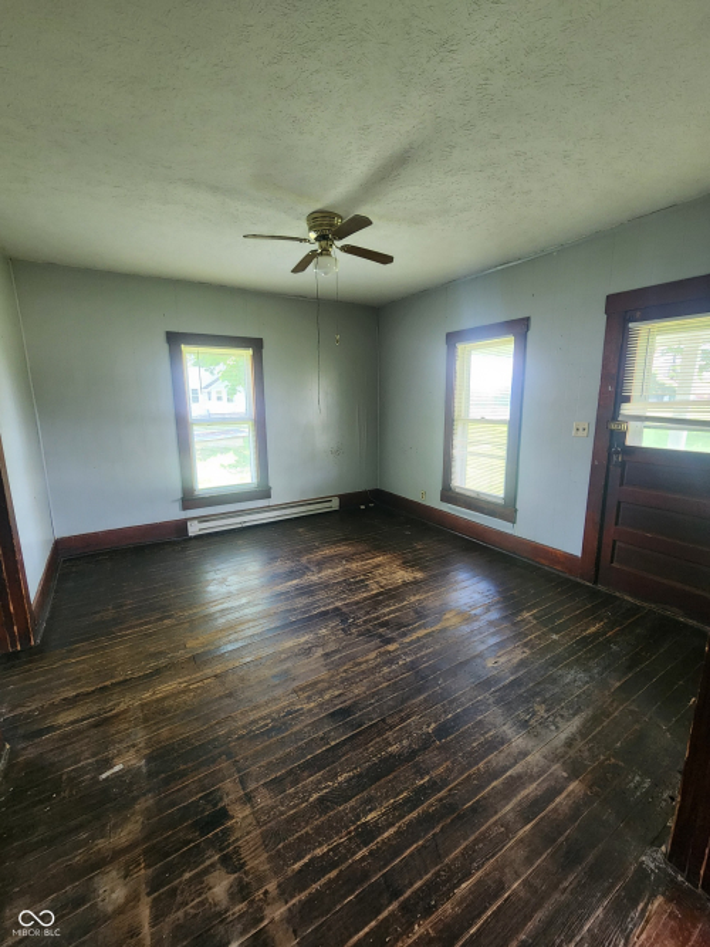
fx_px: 356
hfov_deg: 89.9
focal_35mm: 13
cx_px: 355
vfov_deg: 106.2
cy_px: 474
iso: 320
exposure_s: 1/60
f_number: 2.2
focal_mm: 2.2
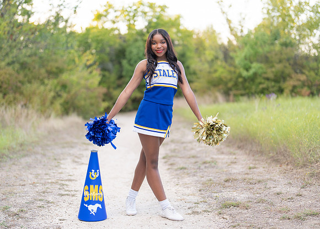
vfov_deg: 23.6
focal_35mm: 60
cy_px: 111
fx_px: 548
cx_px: 156
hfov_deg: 32.6
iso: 100
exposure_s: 1/500
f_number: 1.2
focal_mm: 50
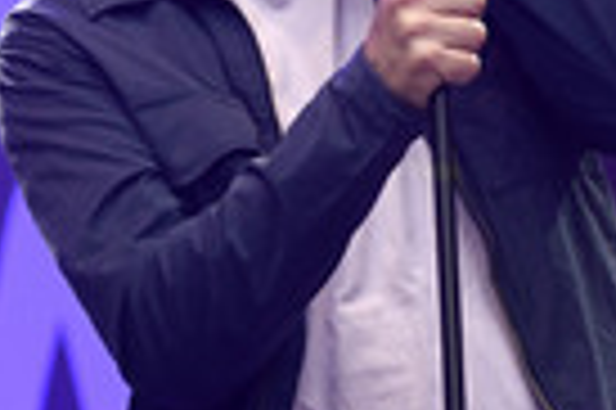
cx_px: 398
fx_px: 3931
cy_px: 171
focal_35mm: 230
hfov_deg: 9.0
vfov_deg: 6.0
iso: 800
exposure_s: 1/500
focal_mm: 70
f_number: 3.5
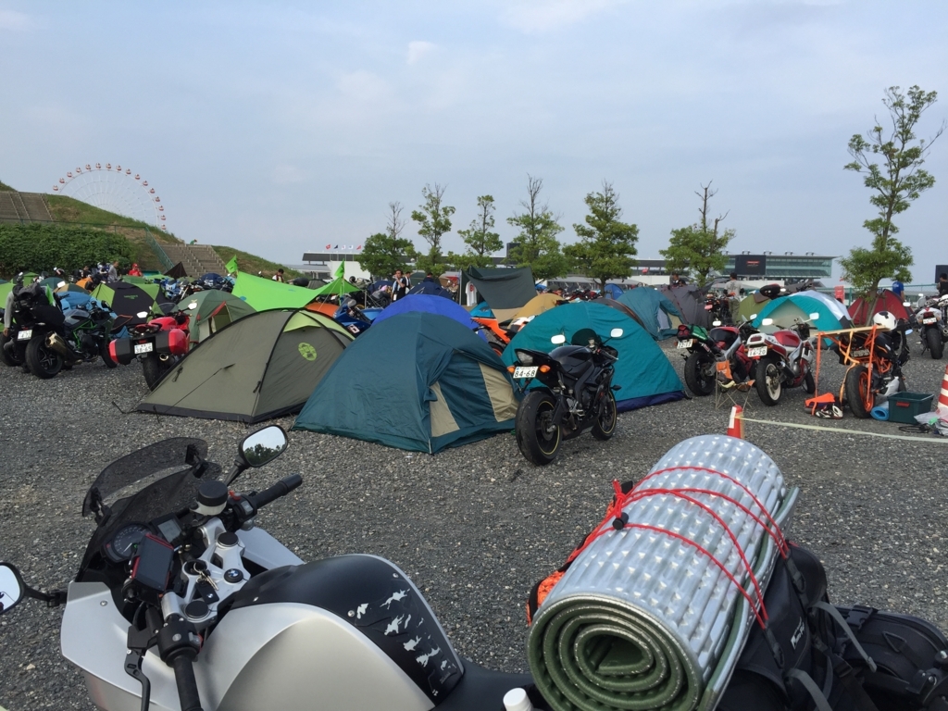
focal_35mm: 29
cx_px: 474
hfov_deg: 61.7
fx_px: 794
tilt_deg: -5.7
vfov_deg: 48.2
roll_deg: -2.8
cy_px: 356
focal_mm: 4.15
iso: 32
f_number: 2.2
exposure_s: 1/573
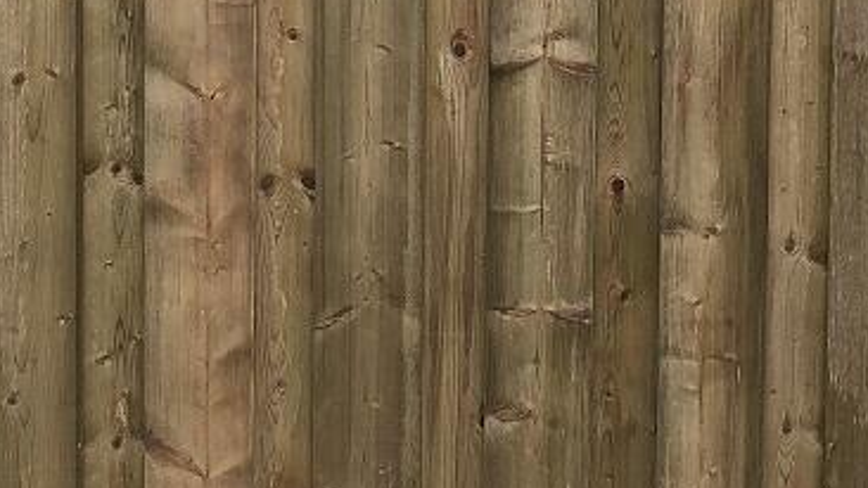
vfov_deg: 13.9
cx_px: 569
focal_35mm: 84
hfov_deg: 25.2
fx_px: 1934
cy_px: -121
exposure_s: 1/466
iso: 20
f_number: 1.8
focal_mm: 3.99
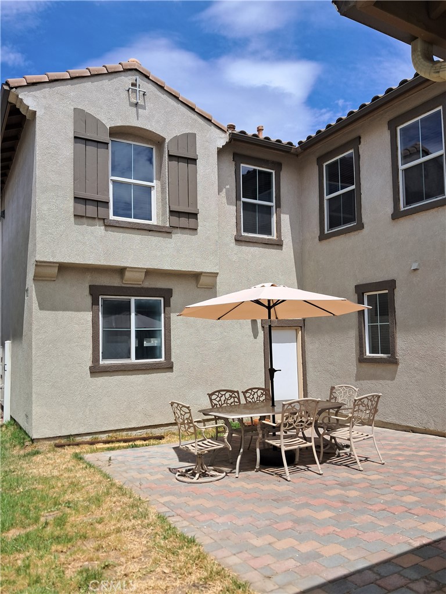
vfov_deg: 65.3
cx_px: 223
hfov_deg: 51.4
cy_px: 297
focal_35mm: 27
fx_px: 464
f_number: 1.8
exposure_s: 1/751
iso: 50
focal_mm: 4
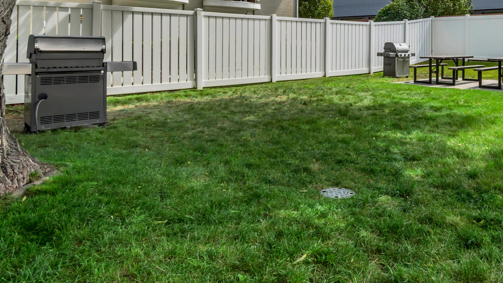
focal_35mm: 27
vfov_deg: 40.2
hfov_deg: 65.9
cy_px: 38
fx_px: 360
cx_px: 373
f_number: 4.5
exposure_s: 1/640
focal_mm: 10
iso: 100
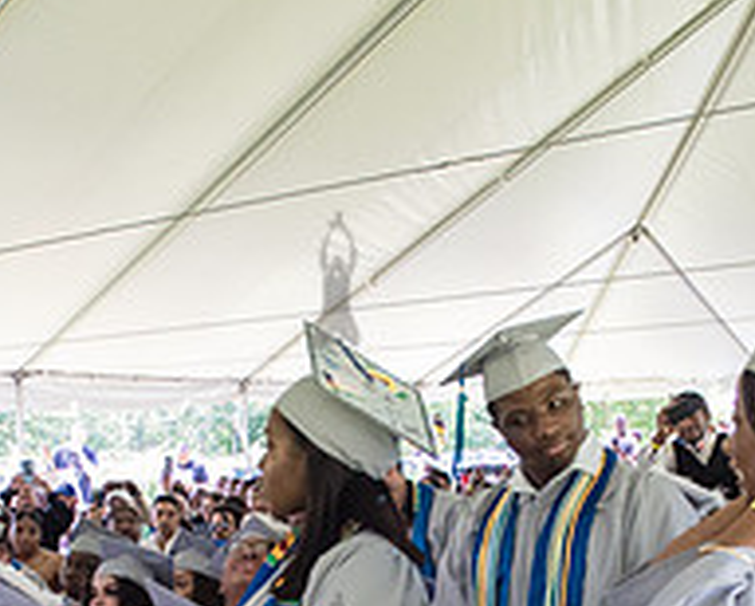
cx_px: 334
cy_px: 659
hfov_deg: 27.9
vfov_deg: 21.4
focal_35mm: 68
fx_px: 1521
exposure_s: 1/640
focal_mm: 24
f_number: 4
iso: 2500
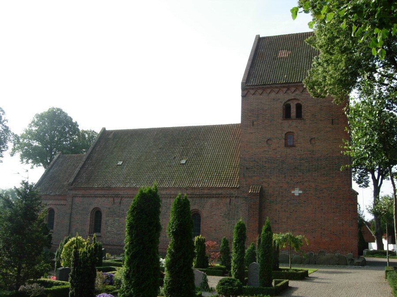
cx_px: 198
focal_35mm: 36
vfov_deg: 39.7
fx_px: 413
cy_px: 148
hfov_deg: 51.4
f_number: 4.8
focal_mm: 7.5
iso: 50
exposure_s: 1/203
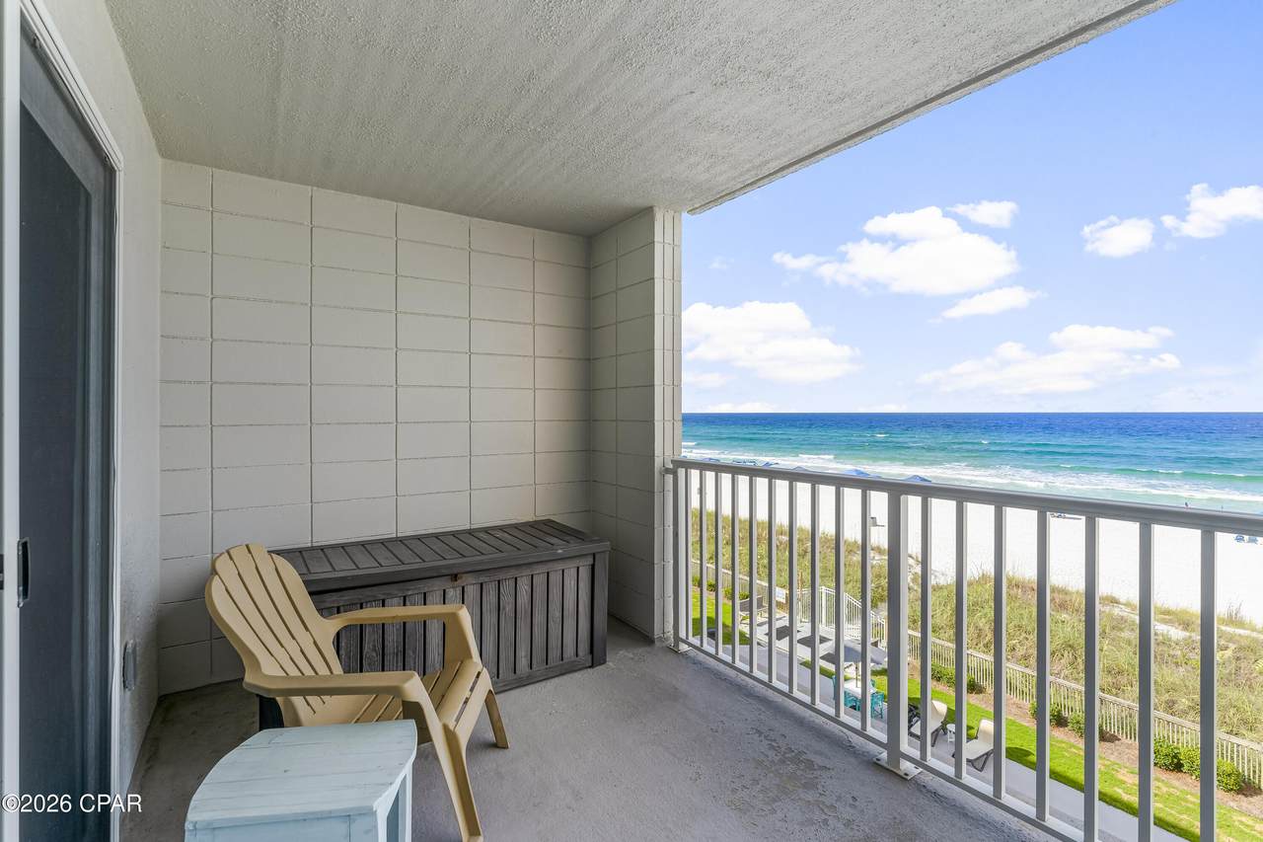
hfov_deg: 100.0
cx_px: 632
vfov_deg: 76.9
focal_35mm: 15
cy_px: 421
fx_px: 530
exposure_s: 1/200
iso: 400
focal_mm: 15.1
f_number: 8
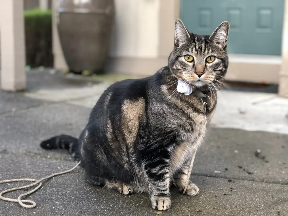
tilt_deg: -10.0
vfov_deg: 25.7
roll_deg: -1.8
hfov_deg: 33.8
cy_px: 108
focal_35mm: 57
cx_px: 144
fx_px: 474
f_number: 2.8
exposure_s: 1/60
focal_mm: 6.6
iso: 125
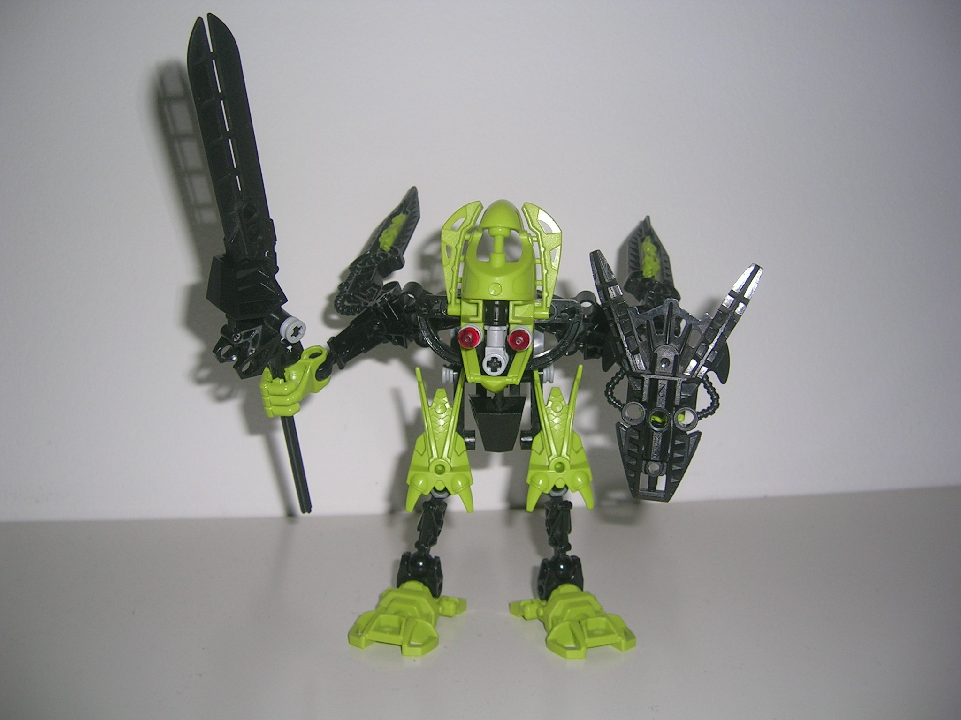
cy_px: 360
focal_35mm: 35
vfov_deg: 40.7
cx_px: 480
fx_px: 972
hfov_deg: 52.6
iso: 50
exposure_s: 1/60.1
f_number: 2.8
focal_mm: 5.4
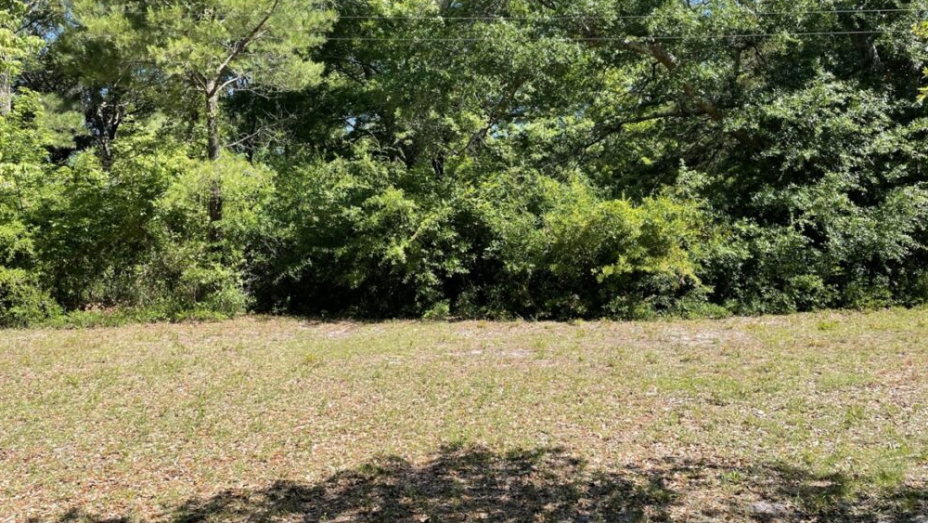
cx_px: 464
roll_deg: +2.0
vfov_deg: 40.0
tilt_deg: +5.1
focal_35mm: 29
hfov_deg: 66.1
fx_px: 714
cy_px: 199
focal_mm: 4.2
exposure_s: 1/1135
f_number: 1.6
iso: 32
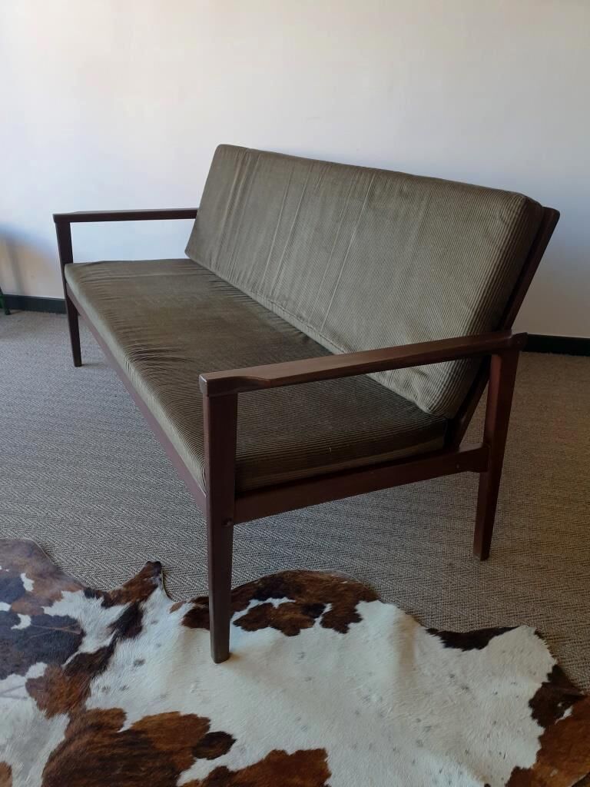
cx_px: 295
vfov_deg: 67.3
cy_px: 394
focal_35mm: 26
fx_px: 591
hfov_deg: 53.1
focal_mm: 4.3
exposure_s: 1/50
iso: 160
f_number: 2.4
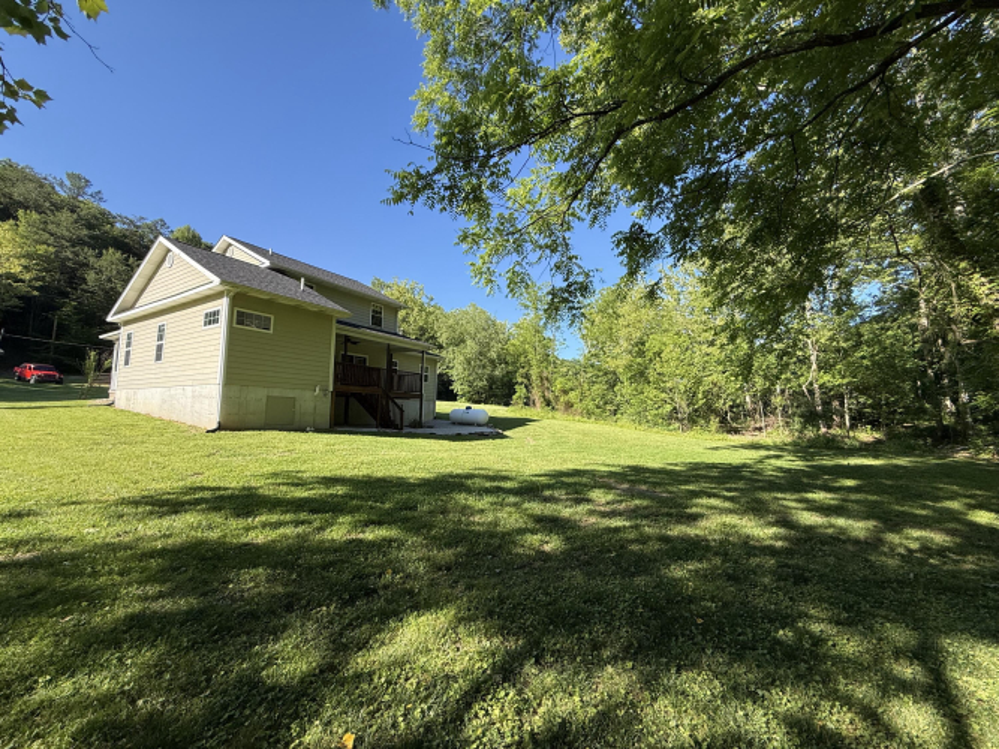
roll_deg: -1.3
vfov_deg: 85.7
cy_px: 374
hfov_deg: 102.1
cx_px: 500
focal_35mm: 14
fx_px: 404
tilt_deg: +6.9
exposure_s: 1/644
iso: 50
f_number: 2.2
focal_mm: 2.22
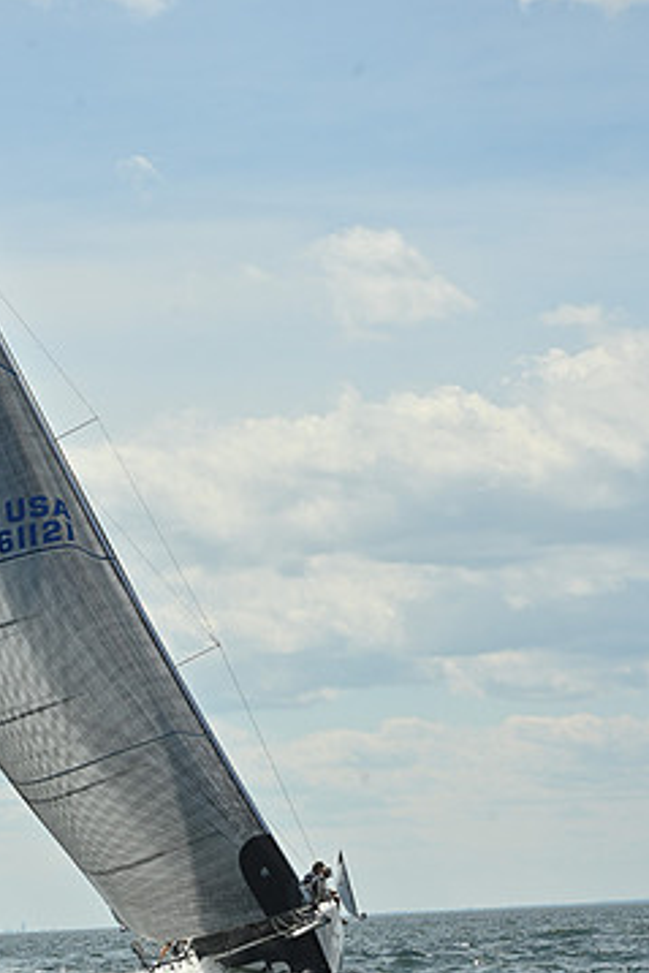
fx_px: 4592
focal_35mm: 170
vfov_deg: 12.1
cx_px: 156
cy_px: 565
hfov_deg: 8.1
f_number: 11
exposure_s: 1/1000
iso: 250
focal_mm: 105
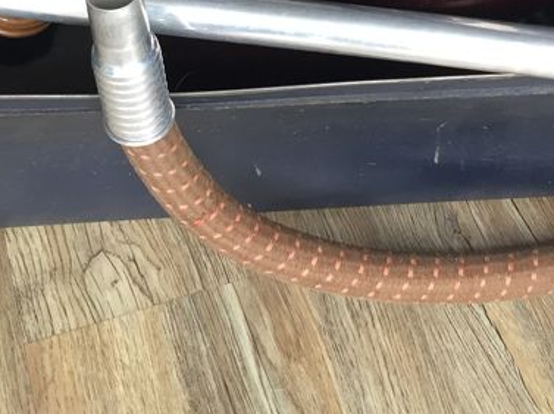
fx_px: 1231
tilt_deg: -56.1
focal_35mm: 77
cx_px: 300
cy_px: -116
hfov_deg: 25.4
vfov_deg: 17.9
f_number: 2.2
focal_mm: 4.15
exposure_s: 1/33
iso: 40
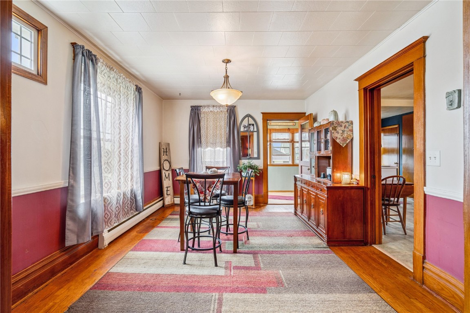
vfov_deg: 73.7
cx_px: 235
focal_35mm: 16
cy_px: 156
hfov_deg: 96.7
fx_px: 209
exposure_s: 1/25
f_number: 9
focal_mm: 16
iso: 500
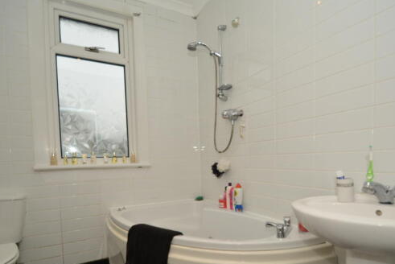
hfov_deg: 83.8
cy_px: 162
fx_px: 220
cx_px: 212
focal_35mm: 20
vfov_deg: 61.3
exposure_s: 1/100
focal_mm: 10
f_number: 3.5
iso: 100
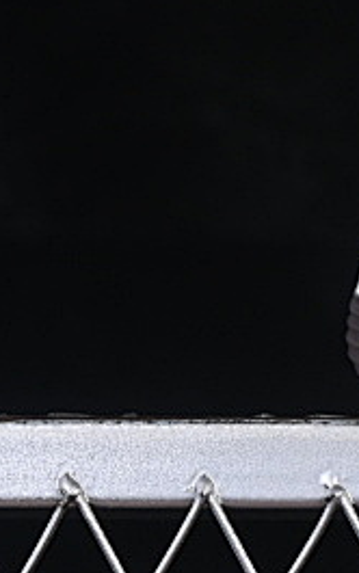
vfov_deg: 6.7
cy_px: -61
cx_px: 1144
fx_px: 4861
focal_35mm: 311
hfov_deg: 4.1
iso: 160
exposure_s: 1/60
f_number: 7.1
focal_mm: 50
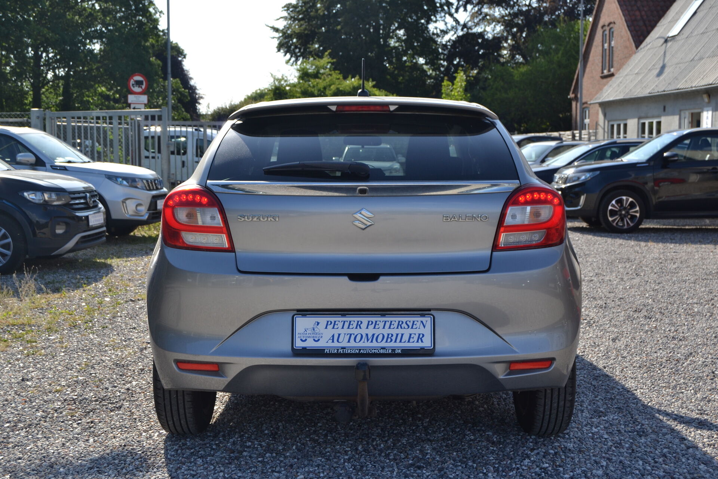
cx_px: 359
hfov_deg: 42.3
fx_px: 927
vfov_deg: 28.9
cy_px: 240
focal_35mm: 46
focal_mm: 31
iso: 100
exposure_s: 1/250
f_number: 8
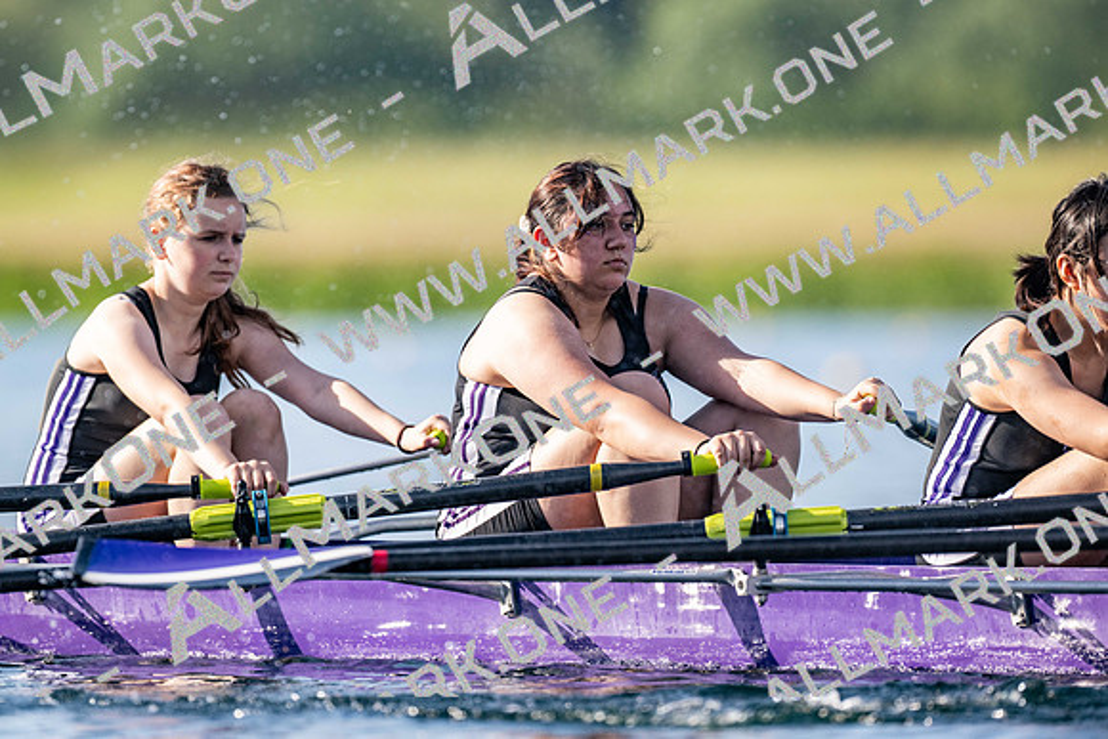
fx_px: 18470
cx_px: 554
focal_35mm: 600
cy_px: 370
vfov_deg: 2.3
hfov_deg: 3.4
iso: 640
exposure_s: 1/2500
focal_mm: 600
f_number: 5.6
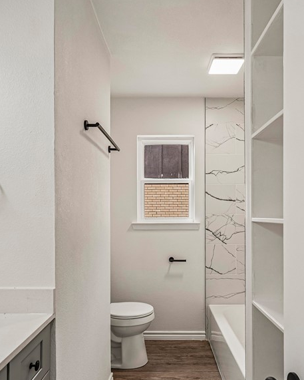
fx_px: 281
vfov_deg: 67.8
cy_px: 213
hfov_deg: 56.7
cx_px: 168
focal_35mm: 25
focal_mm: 14
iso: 400
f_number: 8
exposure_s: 1/30
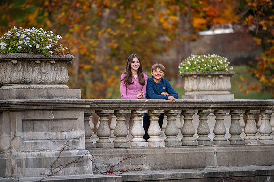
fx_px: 1591
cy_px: 91
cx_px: 137
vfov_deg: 6.6
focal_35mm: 209
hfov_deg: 9.8
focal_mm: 200
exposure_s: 1/500
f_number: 3.2
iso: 400
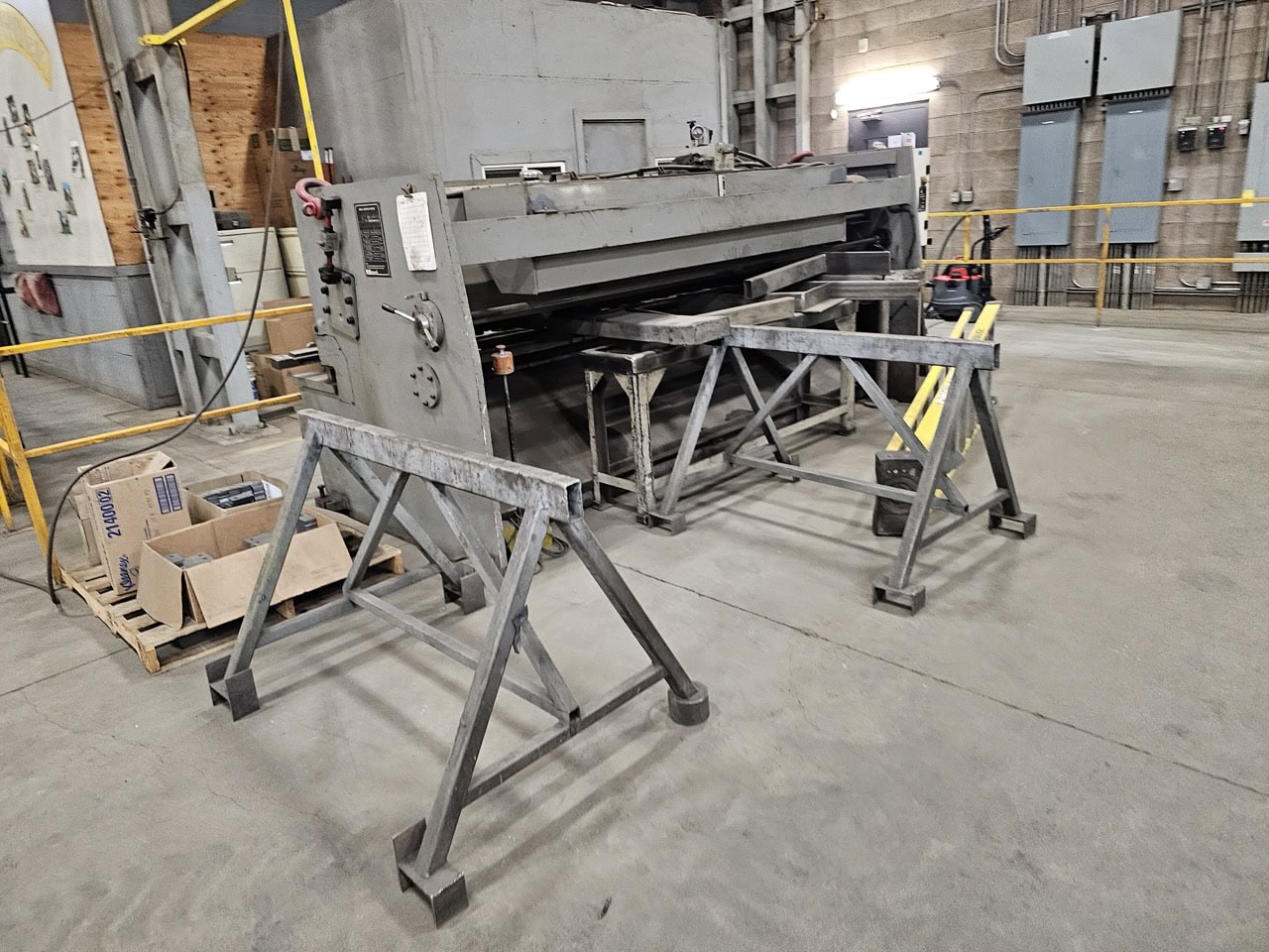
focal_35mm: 23
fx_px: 843
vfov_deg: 58.9
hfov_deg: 73.9
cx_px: 634
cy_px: 476
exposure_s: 1/100
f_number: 1.7
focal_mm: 6.3
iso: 1000
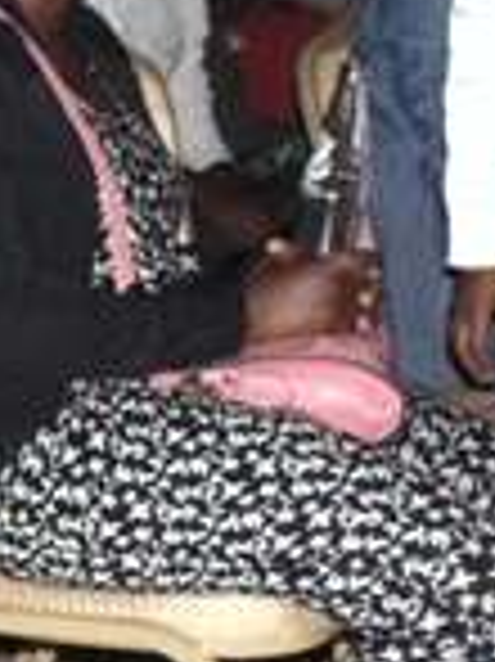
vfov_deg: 20.4
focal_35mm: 96
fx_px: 1833
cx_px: -554
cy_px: 432
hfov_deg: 13.0
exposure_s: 1/30
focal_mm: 4
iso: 200
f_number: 3.1
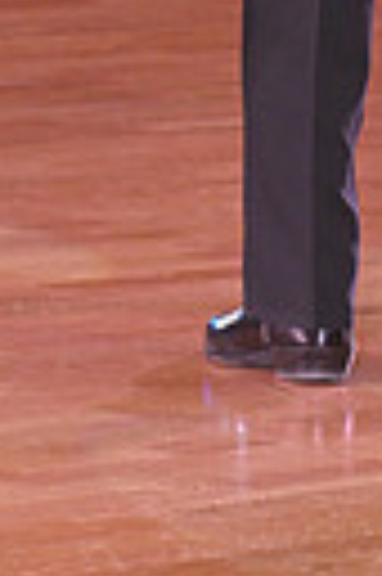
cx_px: 164
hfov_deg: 3.2
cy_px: -306
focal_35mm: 430
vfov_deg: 4.8
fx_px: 6862
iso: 2000
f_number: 5.6
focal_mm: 95
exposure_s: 1/200
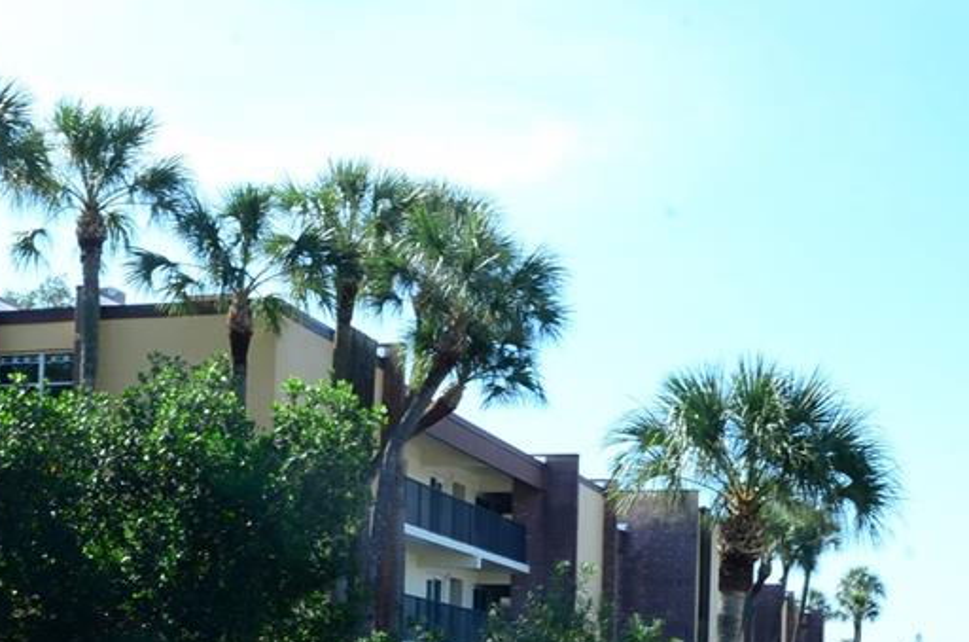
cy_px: 627
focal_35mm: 66
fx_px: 1773
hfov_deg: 30.5
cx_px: 426
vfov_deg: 20.0
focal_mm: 22
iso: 125
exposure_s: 1/25
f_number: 18
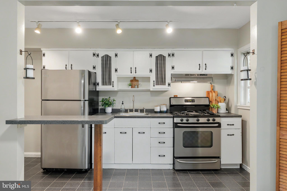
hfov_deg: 69.4
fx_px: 207
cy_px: 96
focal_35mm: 26
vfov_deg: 49.6
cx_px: 144
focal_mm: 26
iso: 320
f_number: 6.3
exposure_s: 1/2
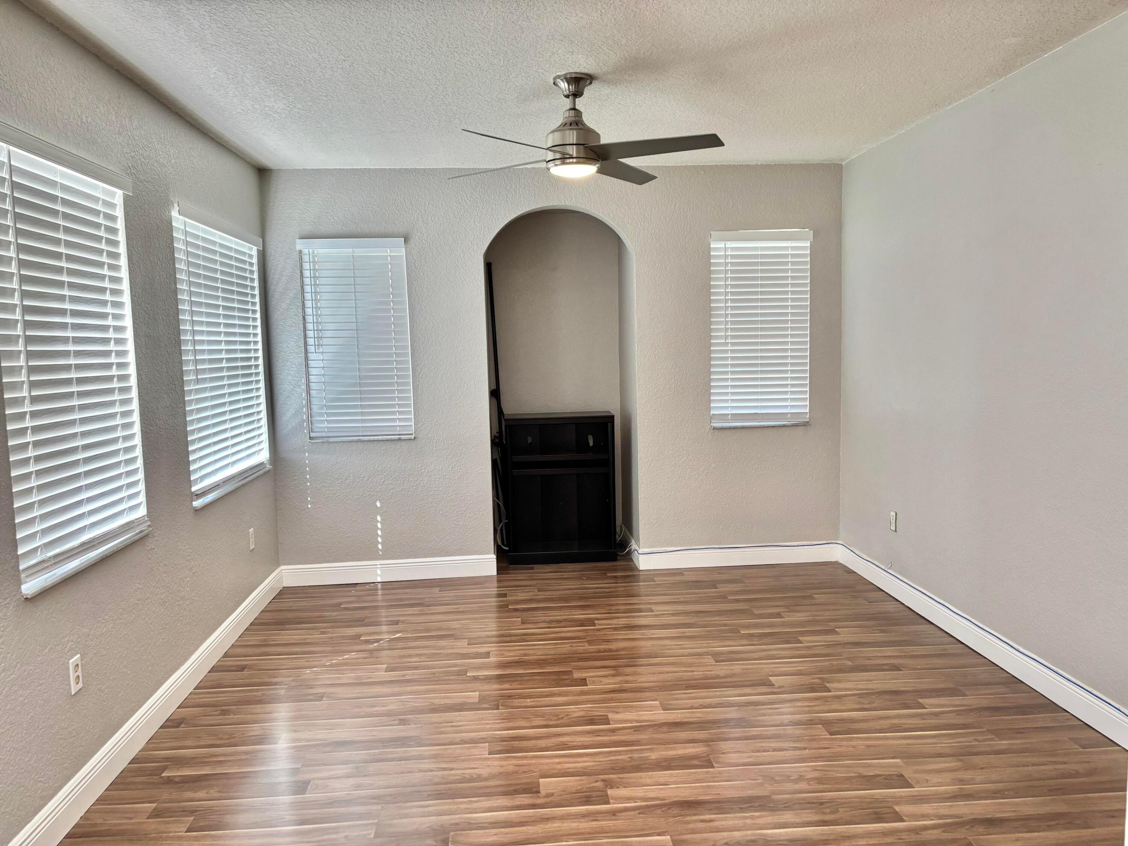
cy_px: 423
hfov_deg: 67.3
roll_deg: +1.3
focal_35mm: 26
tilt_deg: -6.4
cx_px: 564
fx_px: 847
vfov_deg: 53.1
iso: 100
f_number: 1.6
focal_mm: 5.96
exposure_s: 1/120
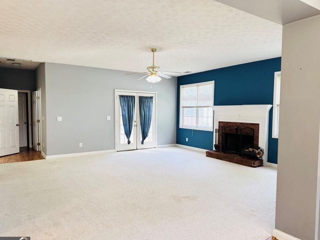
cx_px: 160
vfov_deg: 54.9
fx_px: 231
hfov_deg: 69.4
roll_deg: -0.6
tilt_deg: -4.1
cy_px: 124
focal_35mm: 25
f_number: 1.78
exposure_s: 1/120
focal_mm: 6.76
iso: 160
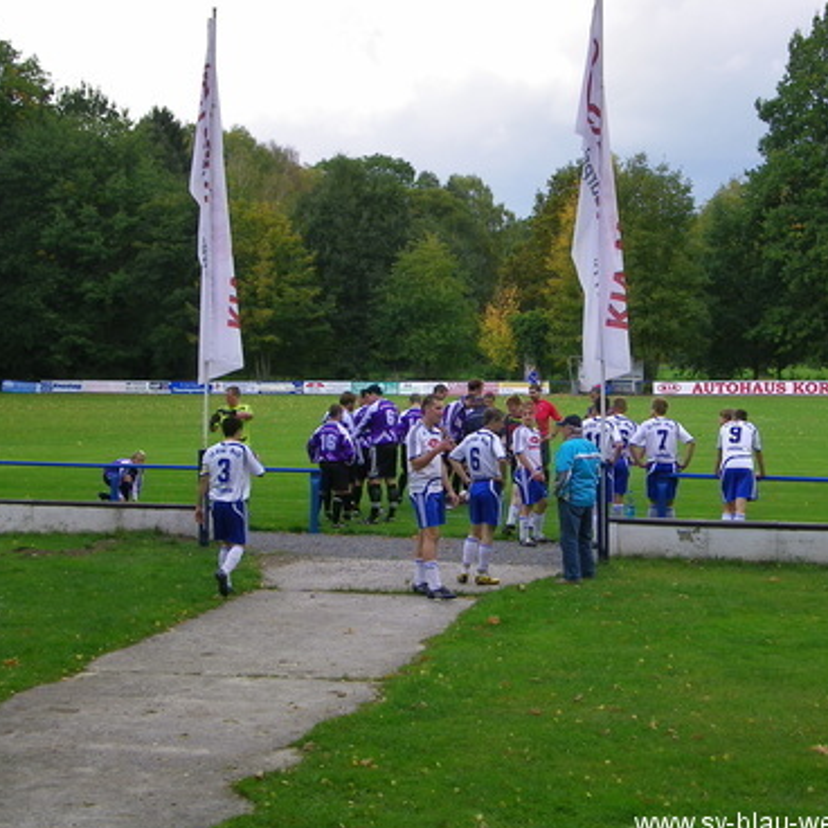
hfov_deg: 26.1
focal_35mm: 66
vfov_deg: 26.1
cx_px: 479
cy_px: 420
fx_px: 1786
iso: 64
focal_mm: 9.8
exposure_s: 1/250
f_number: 3.7
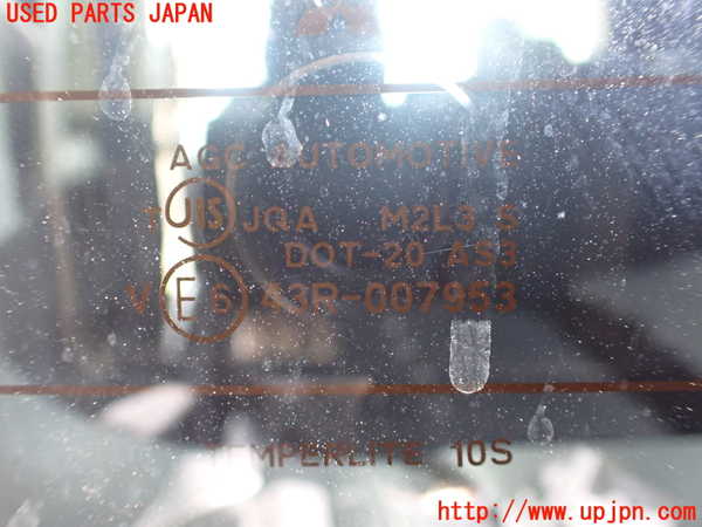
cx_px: 351
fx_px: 608
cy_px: 264
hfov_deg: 60.0
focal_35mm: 30
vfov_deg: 46.8
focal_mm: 5.4
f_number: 2.3
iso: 800
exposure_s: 1/30
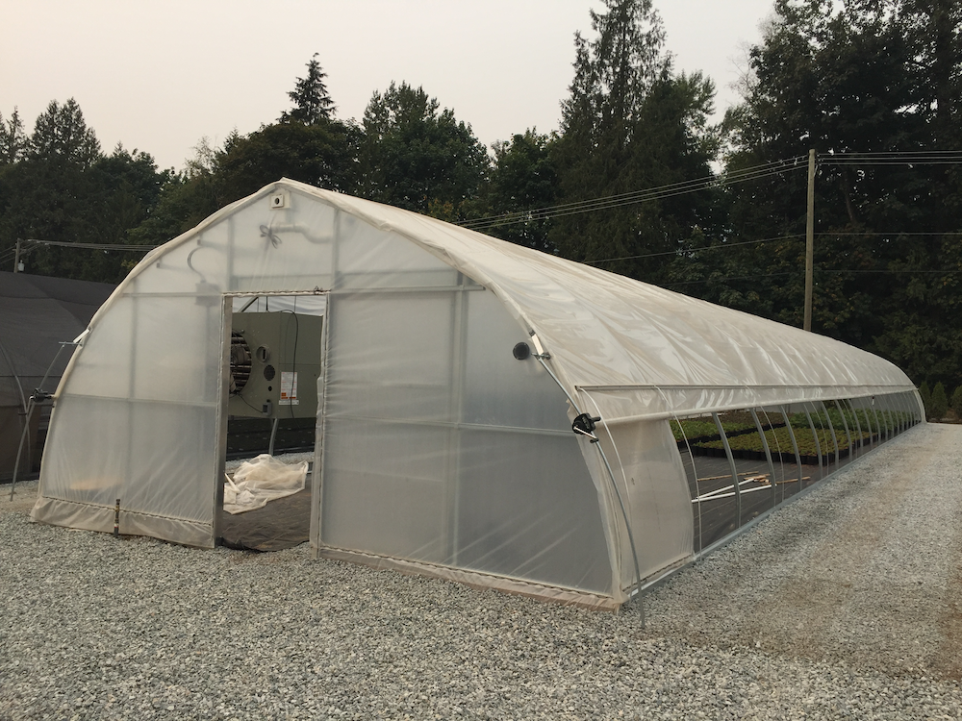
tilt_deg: +0.6
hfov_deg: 61.7
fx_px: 806
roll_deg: -1.9
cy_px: 360
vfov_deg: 48.2
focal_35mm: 29
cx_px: 481
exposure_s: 1/1412
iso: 32
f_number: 2.2
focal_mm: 4.15
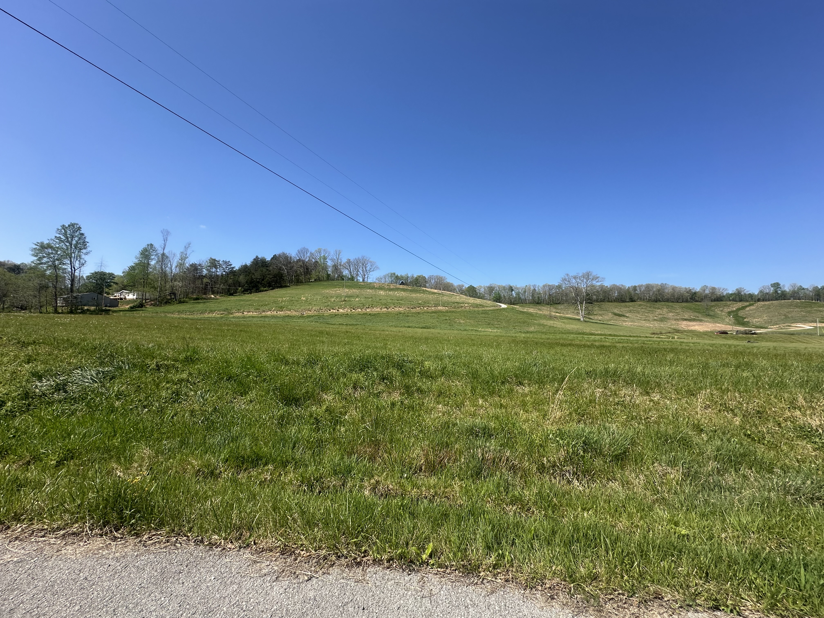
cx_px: 412
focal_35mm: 14
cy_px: 309
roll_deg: -1.5
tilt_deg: +5.7
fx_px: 333
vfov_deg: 85.7
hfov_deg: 102.1
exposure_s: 1/1715
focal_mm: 2.22
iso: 50
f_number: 2.2
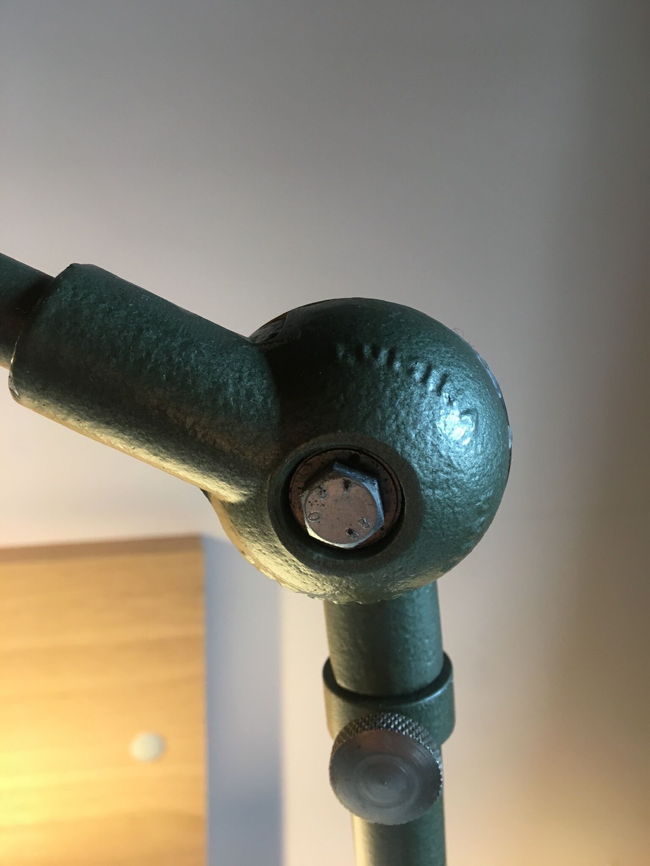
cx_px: 325
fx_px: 726
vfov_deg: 61.7
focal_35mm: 29
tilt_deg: -16.0
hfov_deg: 48.2
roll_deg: -1.4
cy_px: 433
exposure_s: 1/33
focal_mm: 4.15
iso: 50
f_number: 2.2
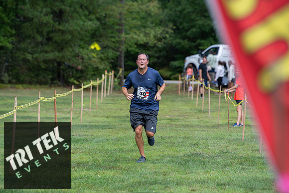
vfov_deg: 6.9
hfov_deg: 10.3
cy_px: 96
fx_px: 1606
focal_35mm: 200
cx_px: 144
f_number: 4.5
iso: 320
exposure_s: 1/640
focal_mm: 200
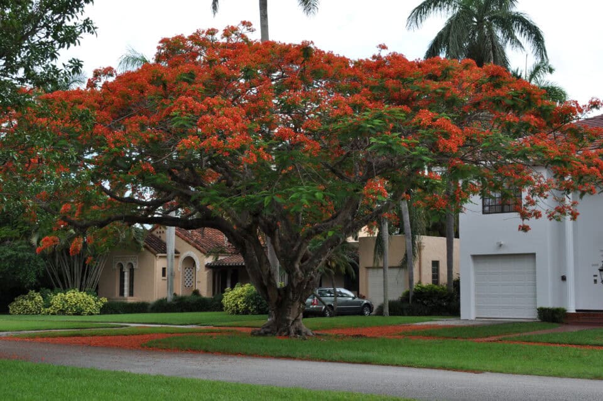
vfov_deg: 23.7
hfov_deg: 35.1
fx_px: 954
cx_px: 302
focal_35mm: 57
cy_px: 200
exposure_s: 1/200
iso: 200
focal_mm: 38
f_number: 9
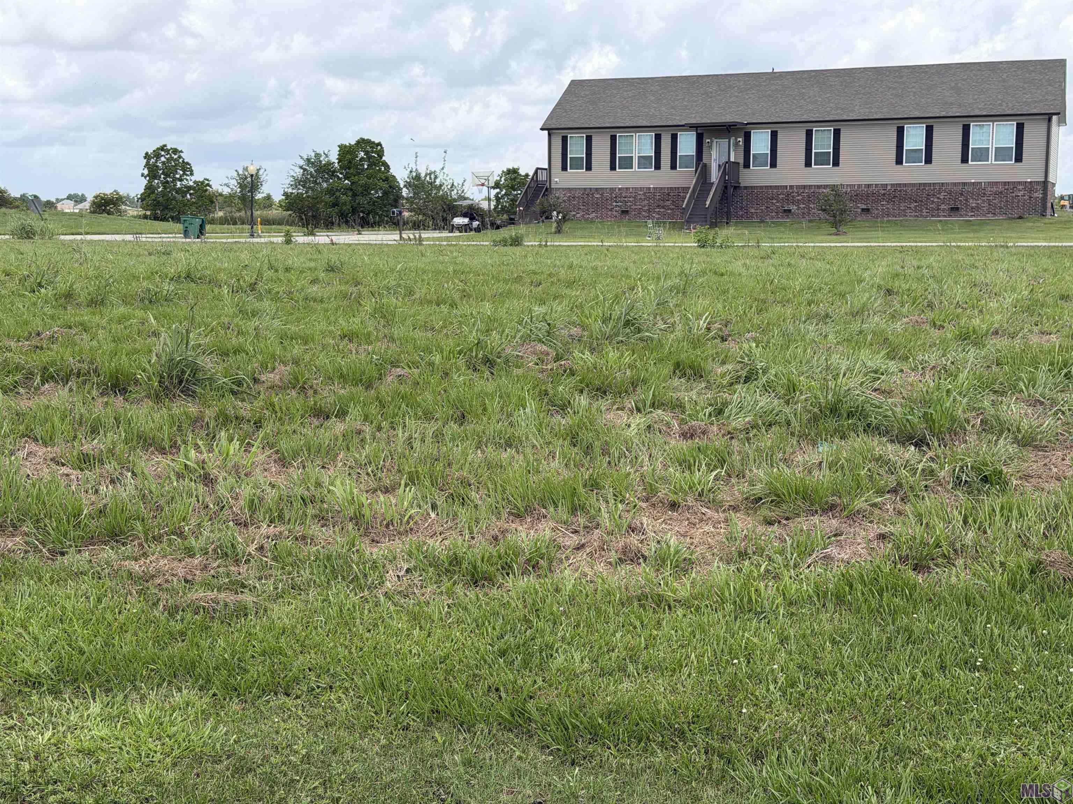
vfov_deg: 30.3
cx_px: 536
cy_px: 402
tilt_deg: -7.0
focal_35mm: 48
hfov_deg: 39.7
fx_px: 1488
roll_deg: +0.8
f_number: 1.78
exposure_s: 1/3096
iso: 64
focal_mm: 6.76
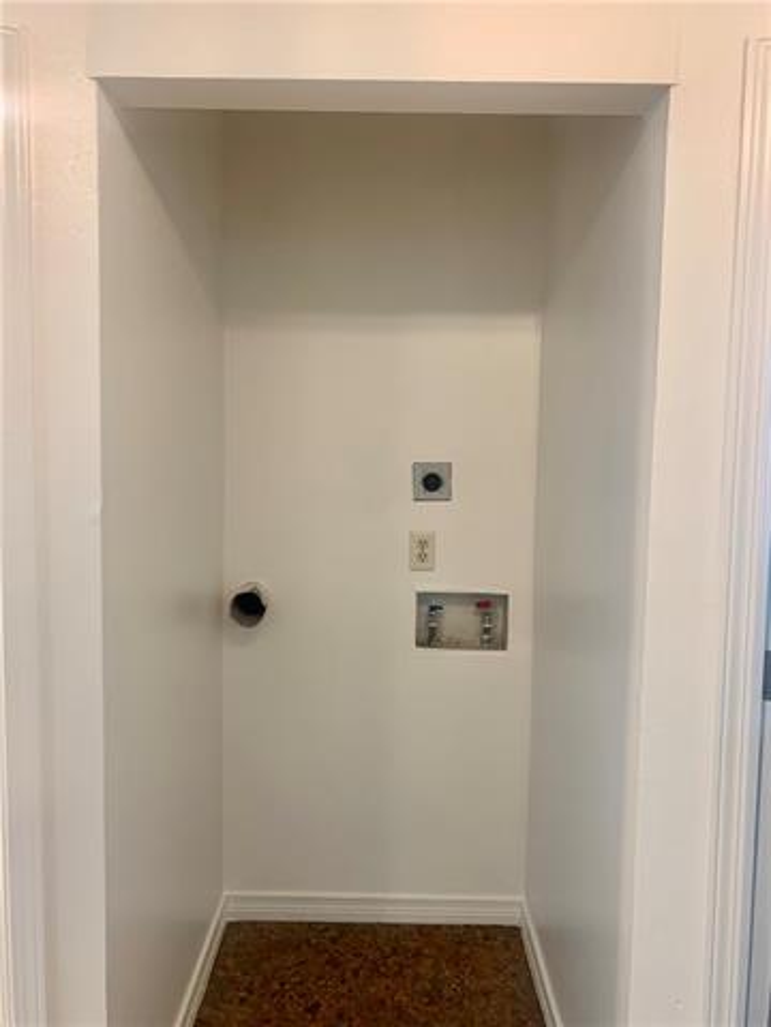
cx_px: 386
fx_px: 772
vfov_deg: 67.3
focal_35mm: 26
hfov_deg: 53.1
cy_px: 514
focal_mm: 4.25
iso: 100
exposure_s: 1/60
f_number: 1.8
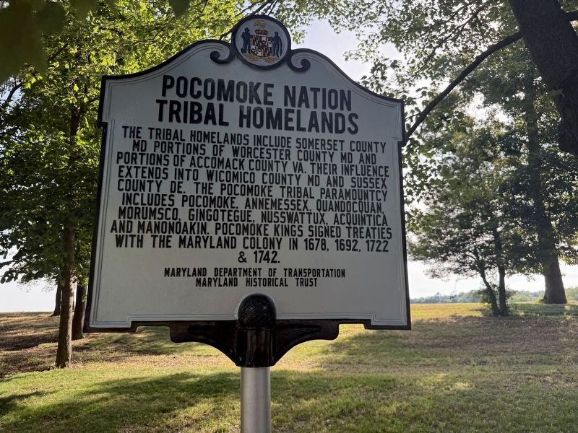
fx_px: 401
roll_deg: +1.0
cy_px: 216
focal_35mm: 24
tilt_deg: +12.0
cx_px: 289
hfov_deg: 71.6
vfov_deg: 56.8
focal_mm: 6.76
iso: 100
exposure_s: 1/742
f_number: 1.78
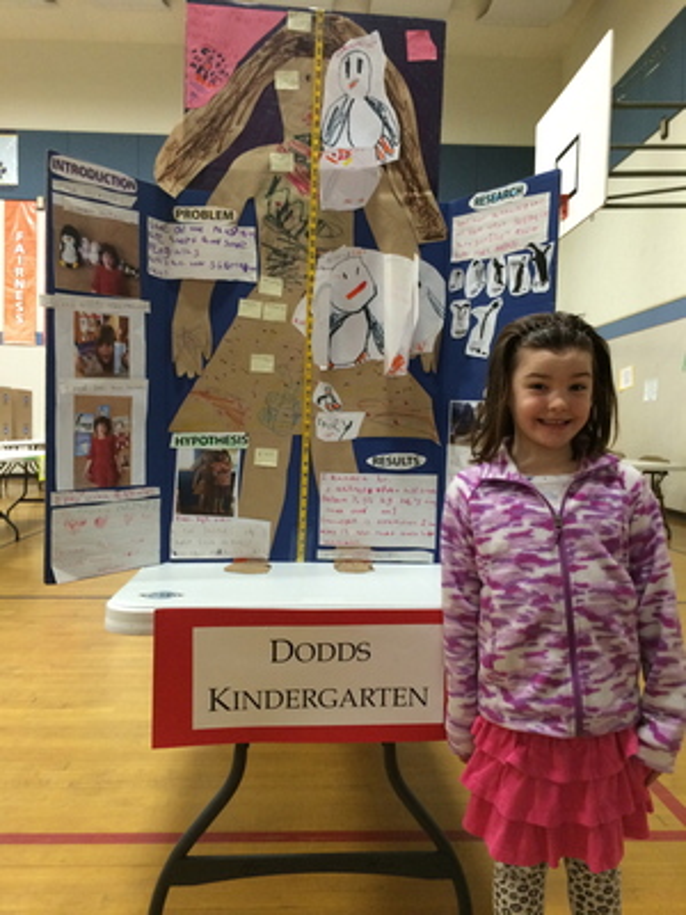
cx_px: 343
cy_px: 458
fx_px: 766
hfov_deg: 48.2
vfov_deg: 61.7
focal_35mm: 29
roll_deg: -2.8
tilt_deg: -4.9
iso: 200
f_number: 2.2
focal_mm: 4.15
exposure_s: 1/30
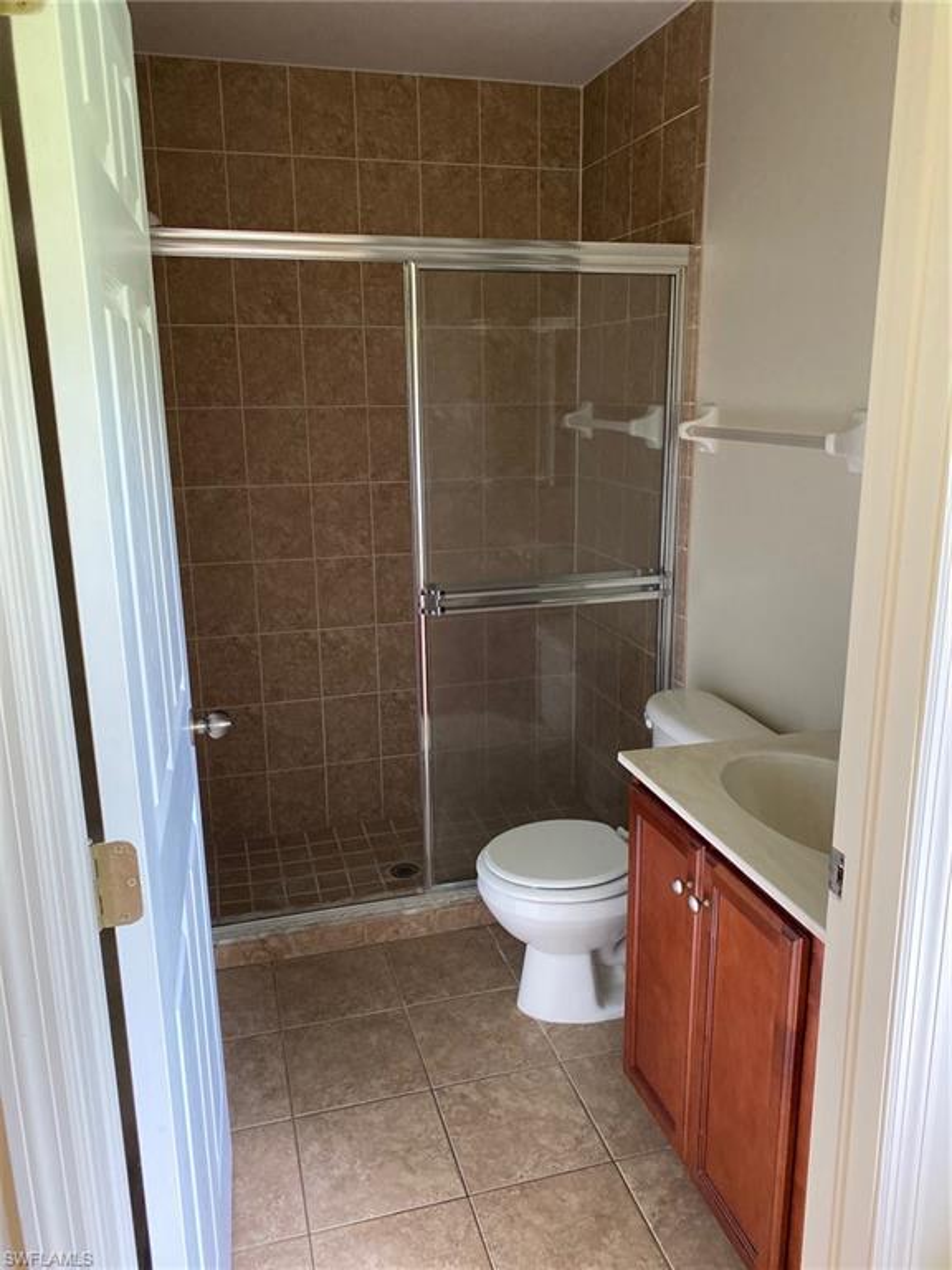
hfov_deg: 53.1
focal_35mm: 26
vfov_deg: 67.3
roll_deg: +1.0
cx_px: 476
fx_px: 953
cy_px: 635
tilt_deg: -14.2
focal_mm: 4.25
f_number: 1.8
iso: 500
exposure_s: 1/60
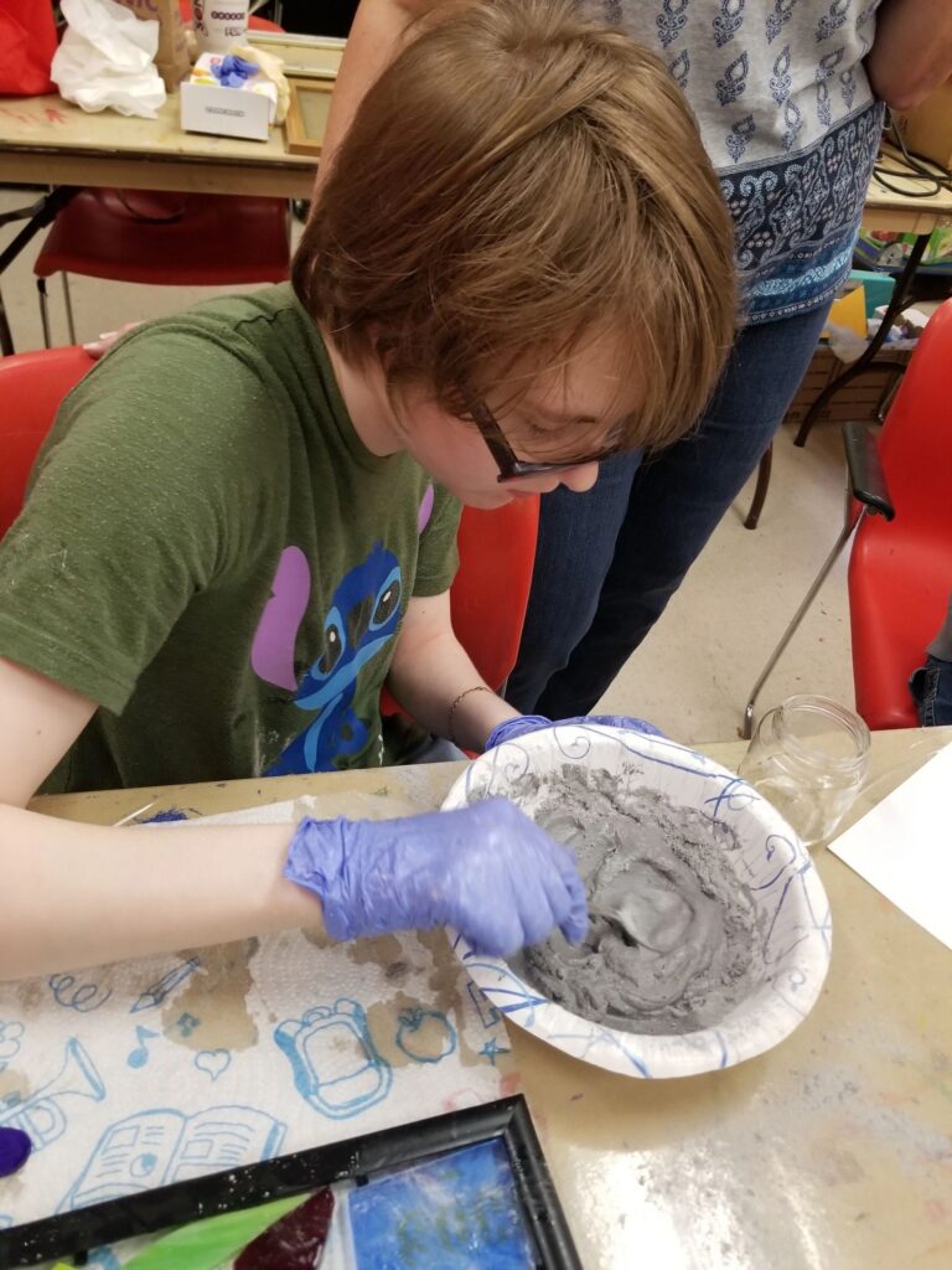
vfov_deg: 67.3
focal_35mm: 26
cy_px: 635
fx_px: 953
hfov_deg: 53.1
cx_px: 476
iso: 250
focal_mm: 4.25
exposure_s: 1/60
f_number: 1.7
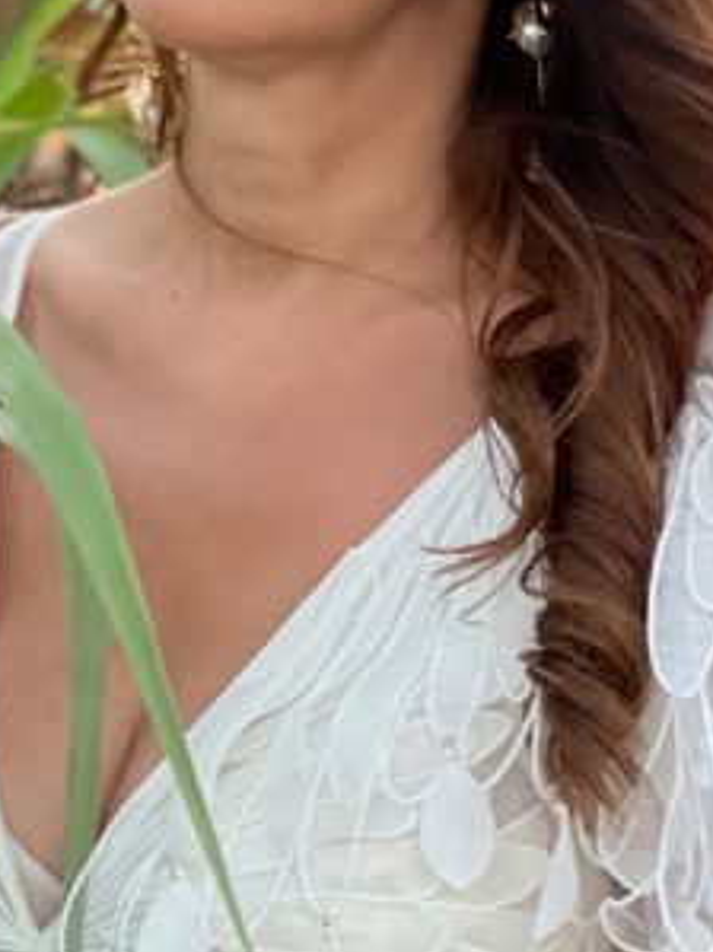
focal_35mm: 264
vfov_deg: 7.5
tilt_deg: +0.7
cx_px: -344
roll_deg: +0.2
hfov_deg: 5.6
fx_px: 7255
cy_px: 366
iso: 80
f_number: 2.8
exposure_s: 1/121
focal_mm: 9
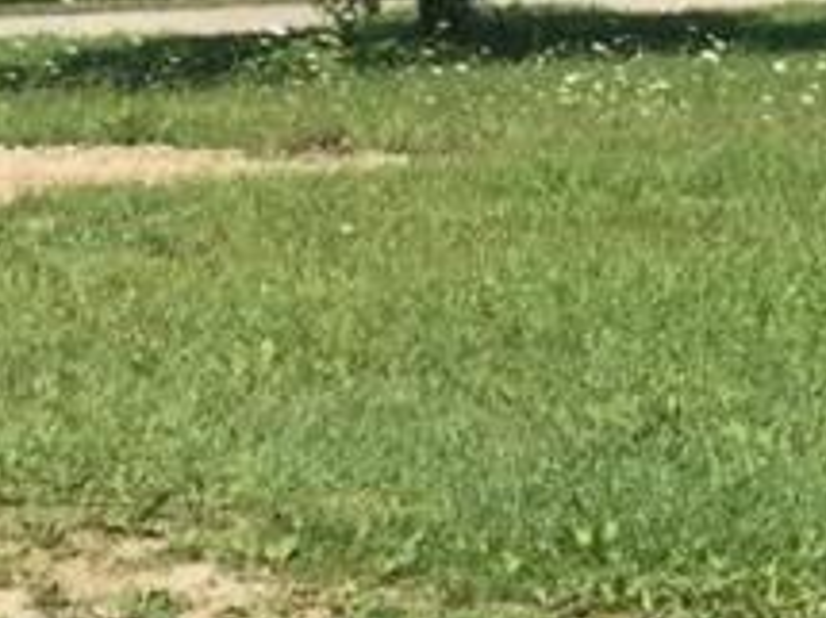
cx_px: 1153
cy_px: -866
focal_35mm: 173
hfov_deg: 11.1
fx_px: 4126
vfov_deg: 7.9
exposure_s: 1/1721
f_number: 2.2
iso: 32
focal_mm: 4.15
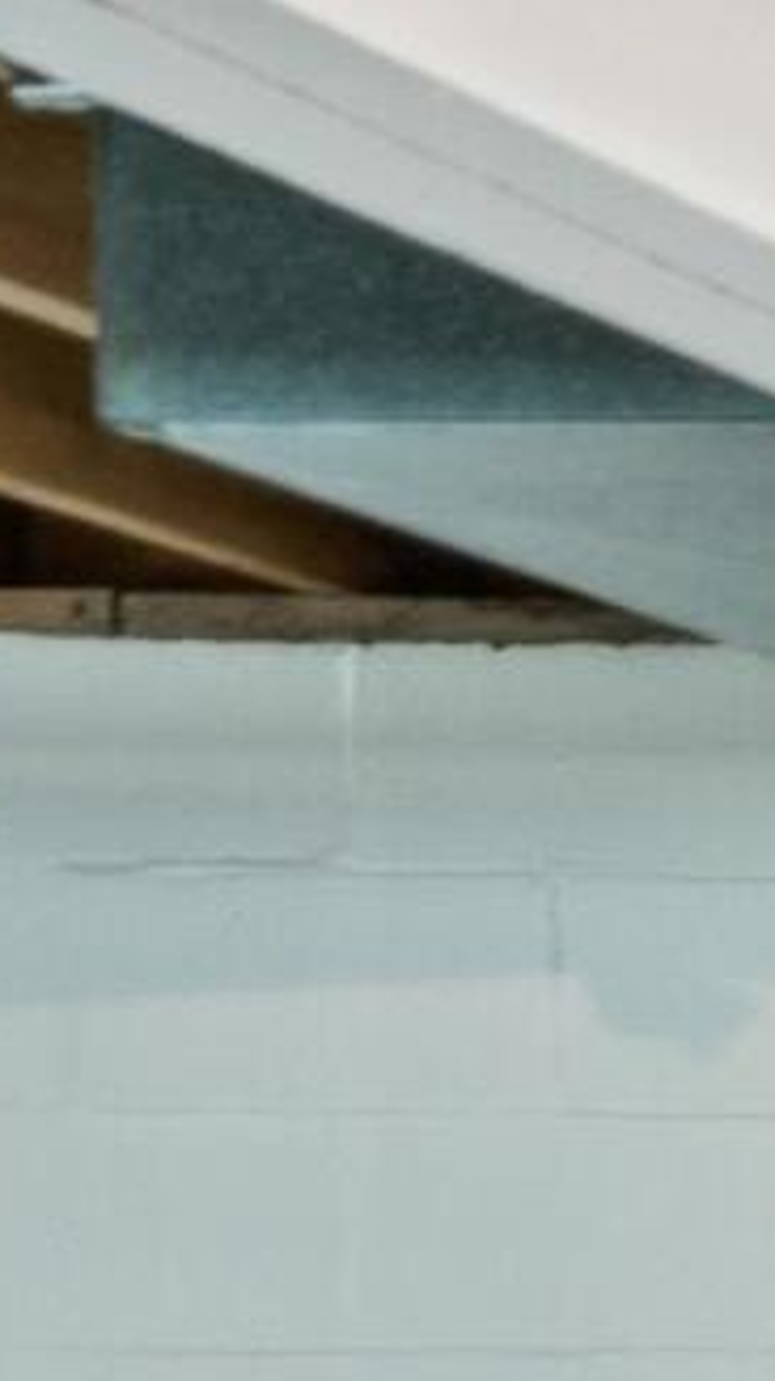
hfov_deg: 5.5
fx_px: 4940
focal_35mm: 135
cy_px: 1927
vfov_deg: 15.0
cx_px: 4332
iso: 800
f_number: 2.8
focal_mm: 14
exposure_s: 1/5
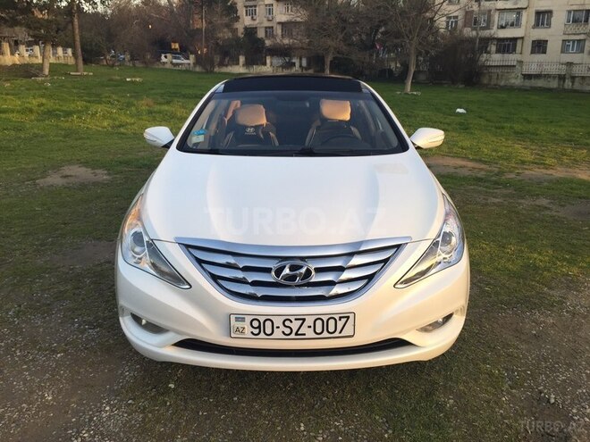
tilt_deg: -18.2
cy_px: 221
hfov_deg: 61.7
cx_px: 295
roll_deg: +0.3
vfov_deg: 48.2
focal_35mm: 29
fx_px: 494
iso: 32
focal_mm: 4.15
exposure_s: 1/129
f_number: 2.2
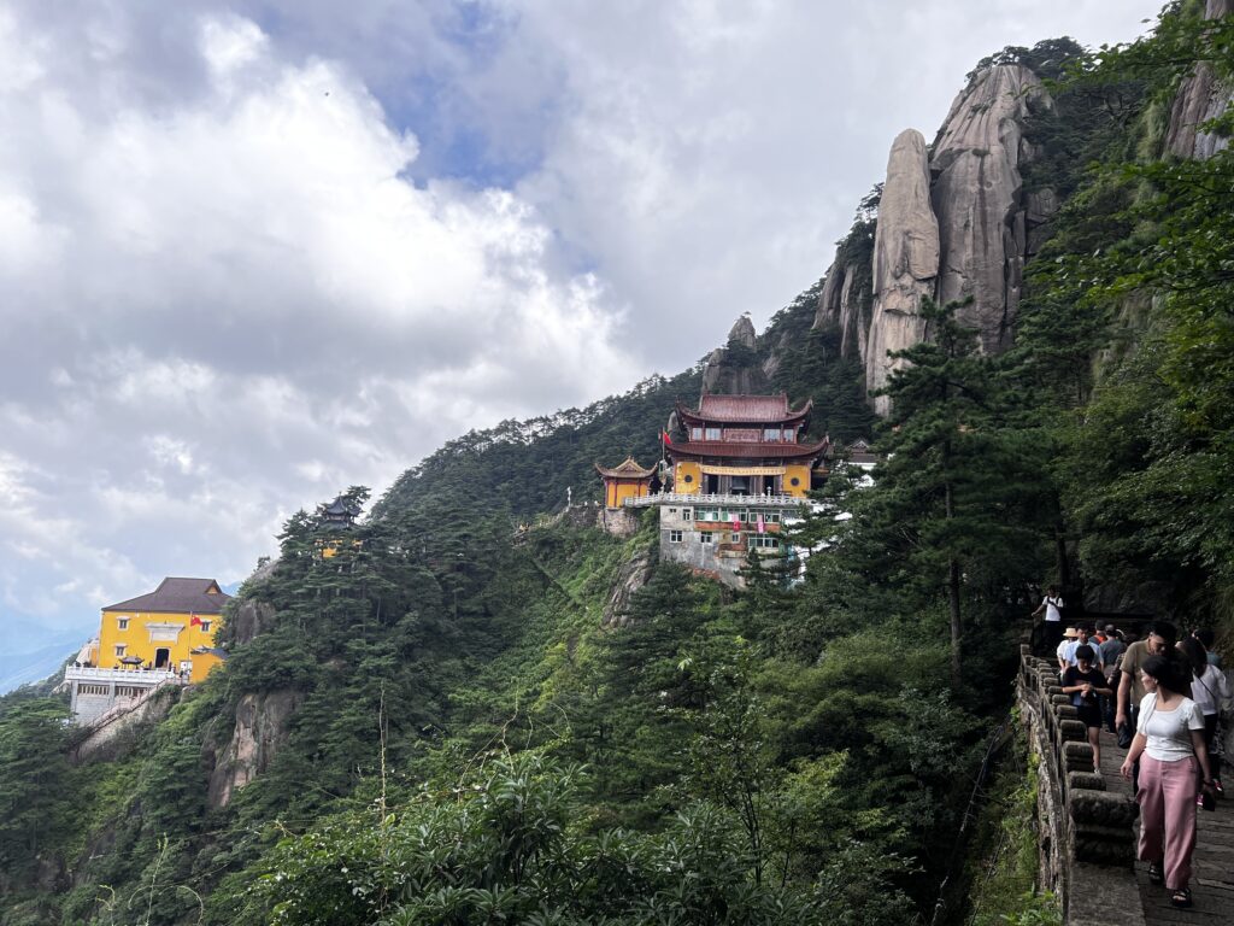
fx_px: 927
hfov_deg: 67.3
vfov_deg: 53.1
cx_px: 617
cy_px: 463
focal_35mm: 26
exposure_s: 1/1377
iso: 50
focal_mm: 5.7
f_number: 1.5
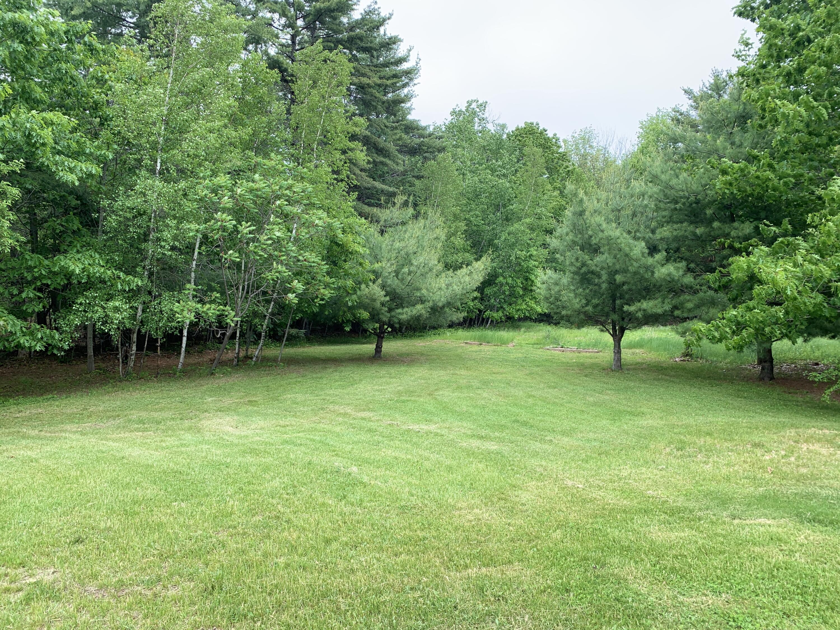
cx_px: 420
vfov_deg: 53.1
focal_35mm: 26
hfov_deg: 67.3
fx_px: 631
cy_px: 315
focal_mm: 4.25
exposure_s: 1/312
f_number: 1.8
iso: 25
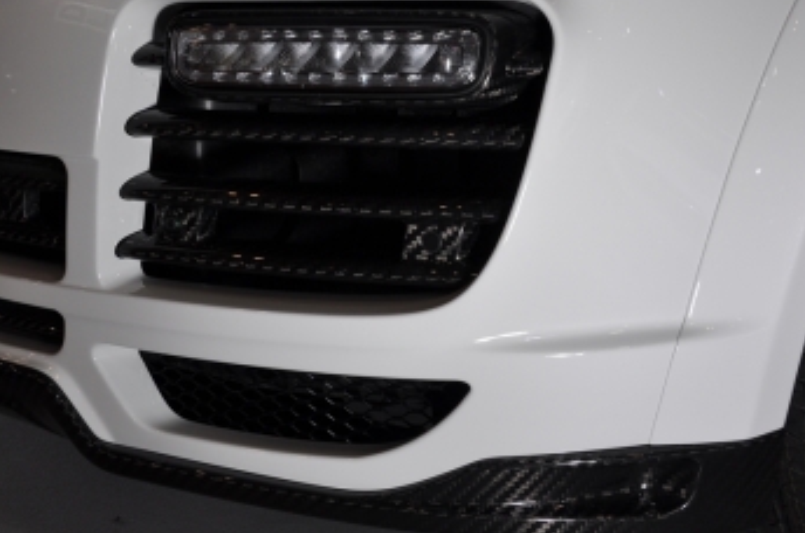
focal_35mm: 58
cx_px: 346
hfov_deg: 34.6
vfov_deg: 23.3
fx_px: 1289
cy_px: 201
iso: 200
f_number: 8
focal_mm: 25
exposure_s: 1/60
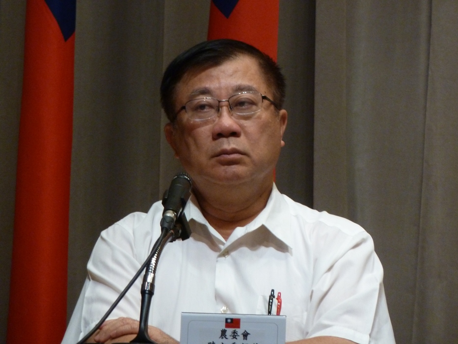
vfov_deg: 4.4
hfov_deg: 5.8
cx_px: 229
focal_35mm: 340
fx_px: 4499
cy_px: 172
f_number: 4.9
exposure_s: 1/50
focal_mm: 49.2
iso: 400
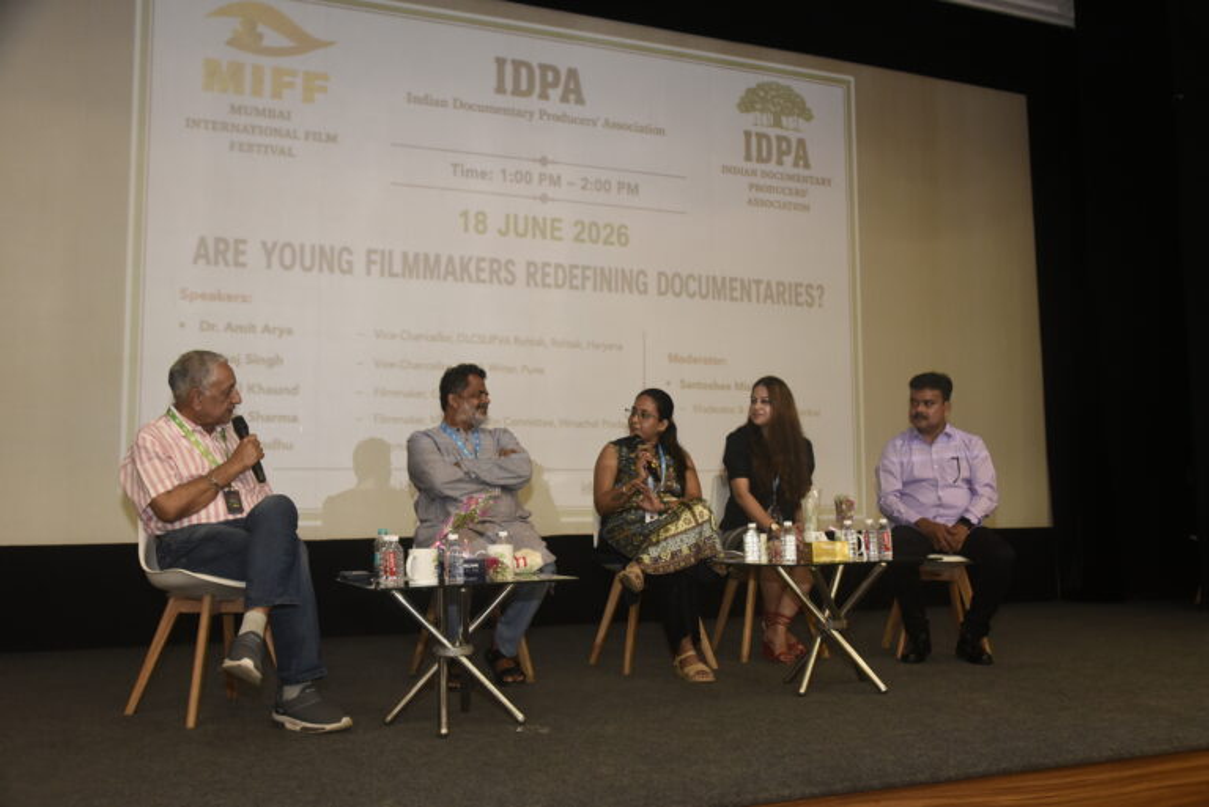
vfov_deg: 42.4
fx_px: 1042
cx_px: 604
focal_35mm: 31
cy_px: 404
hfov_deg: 60.3
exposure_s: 1/125
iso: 2000
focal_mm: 31
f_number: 5
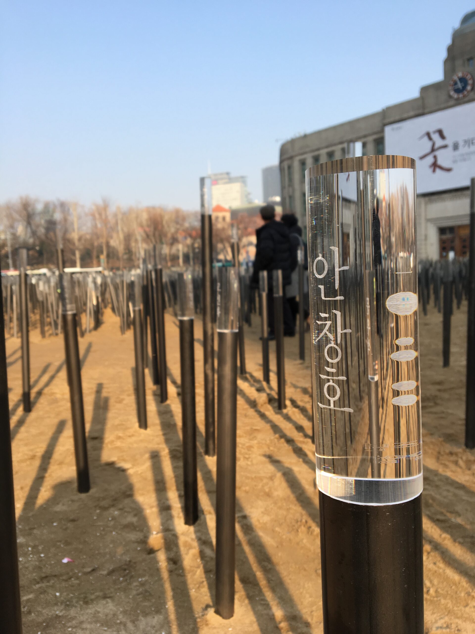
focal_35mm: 29
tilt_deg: -3.8
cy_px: 317
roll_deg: +3.6
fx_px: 531
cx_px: 238
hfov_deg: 48.2
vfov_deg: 61.7
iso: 25
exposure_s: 1/475
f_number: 2.2
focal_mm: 4.15
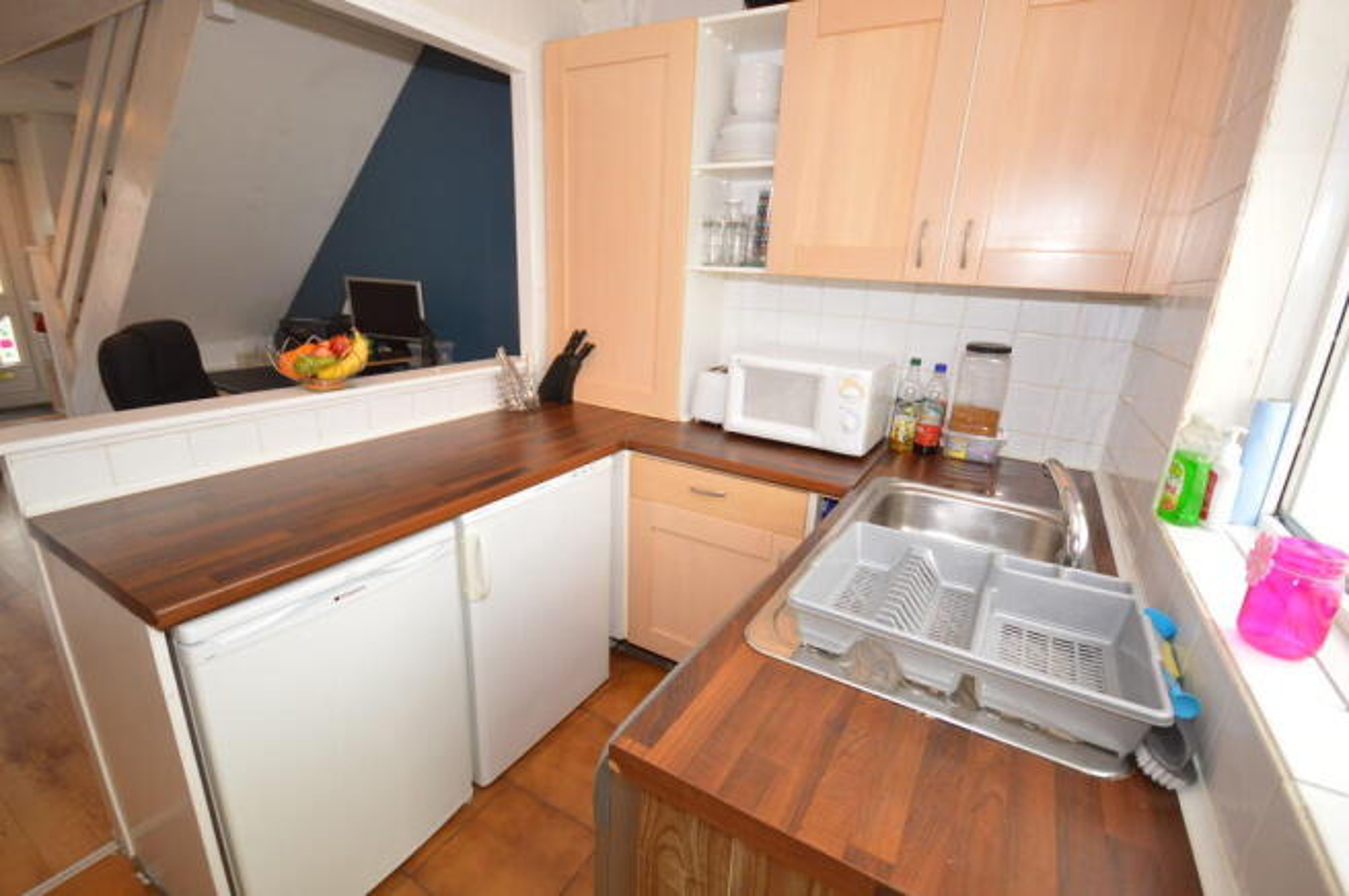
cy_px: 448
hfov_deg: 100.4
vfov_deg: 77.2
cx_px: 674
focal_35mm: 15
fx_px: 562
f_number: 4.5
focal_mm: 10
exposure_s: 1/80
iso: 400
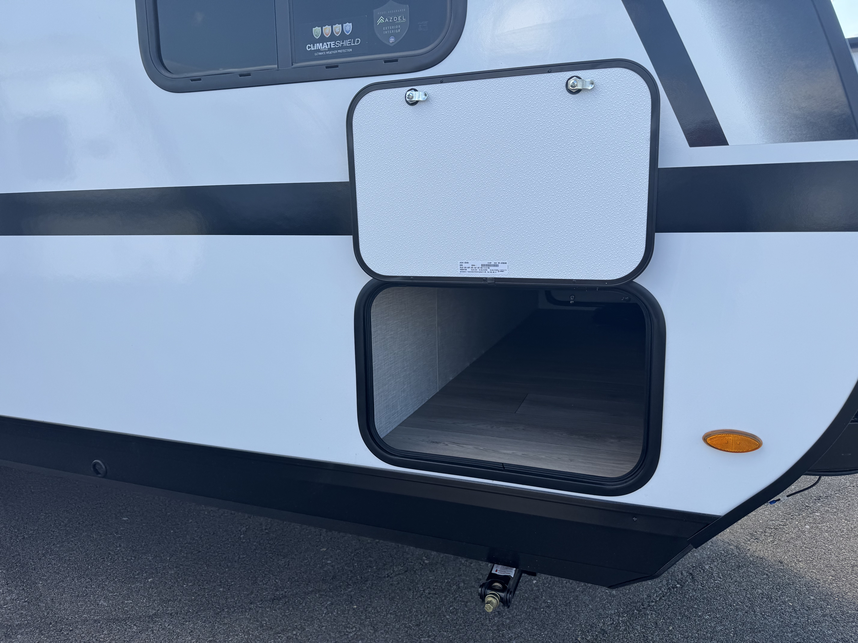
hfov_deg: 71.6
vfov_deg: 56.8
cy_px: 322
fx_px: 595
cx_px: 429
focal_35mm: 24
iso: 80
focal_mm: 6.76
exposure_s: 1/1366
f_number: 1.78
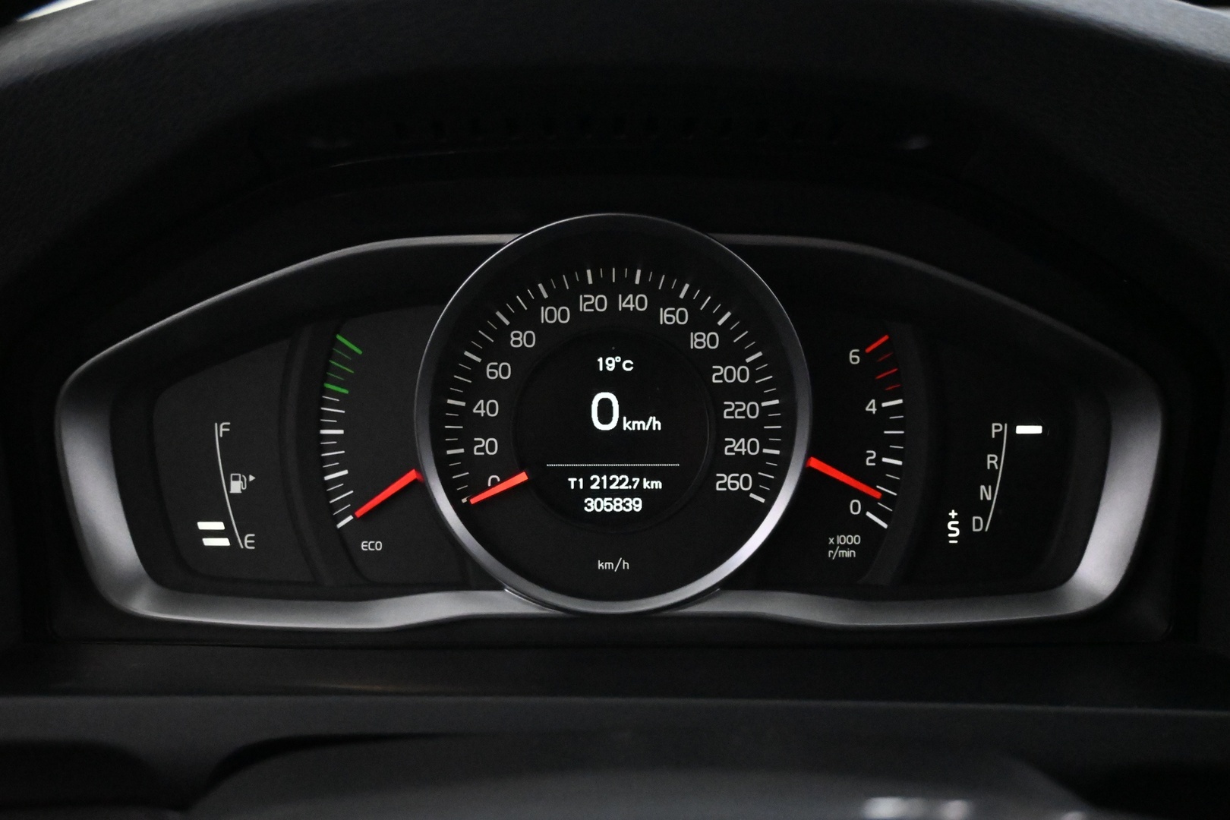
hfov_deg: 46.4
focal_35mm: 42
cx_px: 615
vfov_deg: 31.9
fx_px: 1435
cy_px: 410
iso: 11400
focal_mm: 28
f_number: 4.5
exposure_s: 1/50
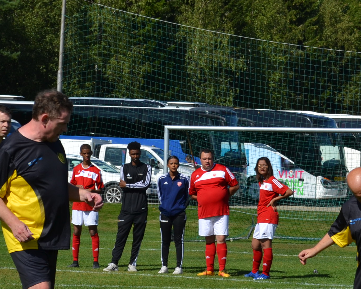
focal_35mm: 196
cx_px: 337
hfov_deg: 9.8
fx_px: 2096
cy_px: 246
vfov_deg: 7.9
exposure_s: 1/320
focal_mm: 55
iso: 100
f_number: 8
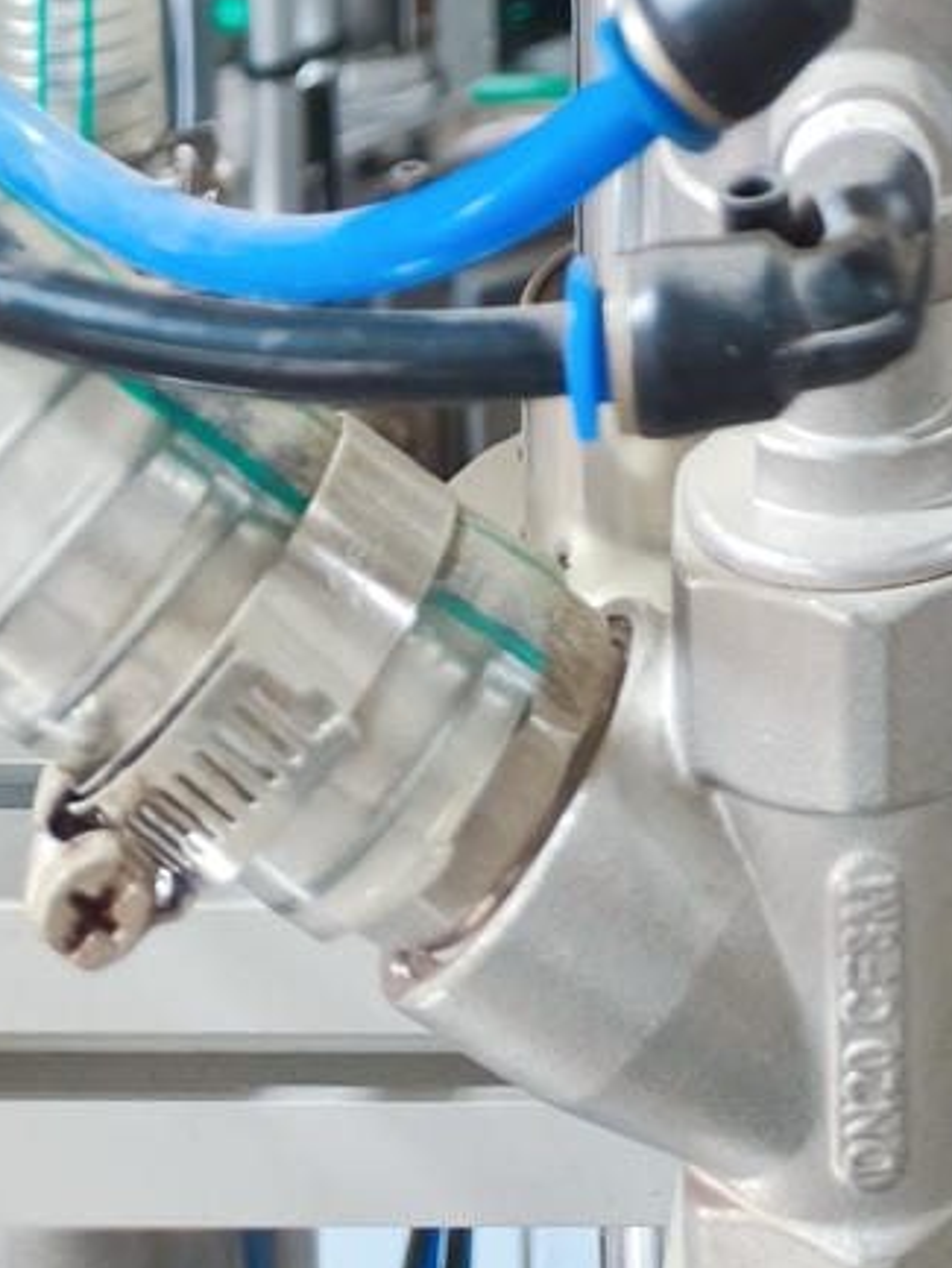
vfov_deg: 18.6
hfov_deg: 16.1
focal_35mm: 85
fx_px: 3115
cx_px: 1350
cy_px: -920
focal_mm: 5.56
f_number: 1.88
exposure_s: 1/46
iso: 500
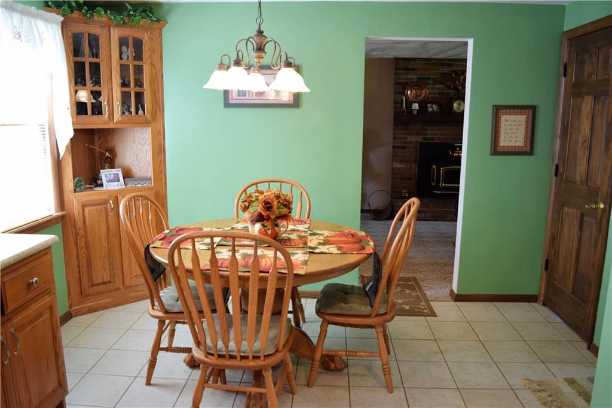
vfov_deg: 47.9
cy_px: 204
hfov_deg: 67.4
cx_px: 306
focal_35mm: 27
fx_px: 459
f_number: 4
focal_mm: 18
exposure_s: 1/60
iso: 400
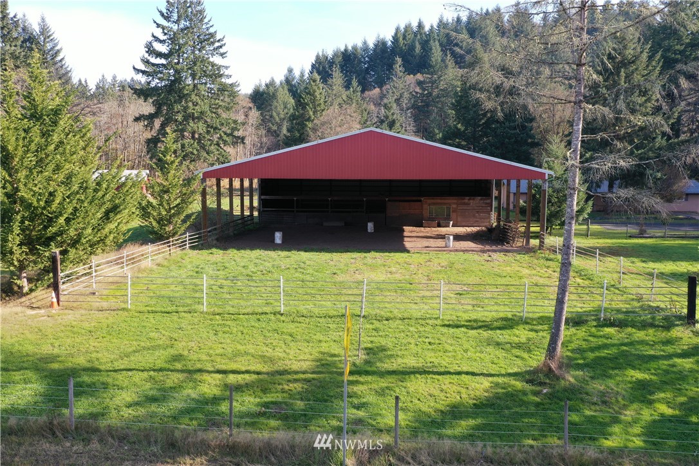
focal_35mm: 28
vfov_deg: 46.4
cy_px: 233
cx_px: 350
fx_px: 544
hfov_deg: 65.5
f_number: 5.6
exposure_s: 1/120
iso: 100
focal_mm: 10.26
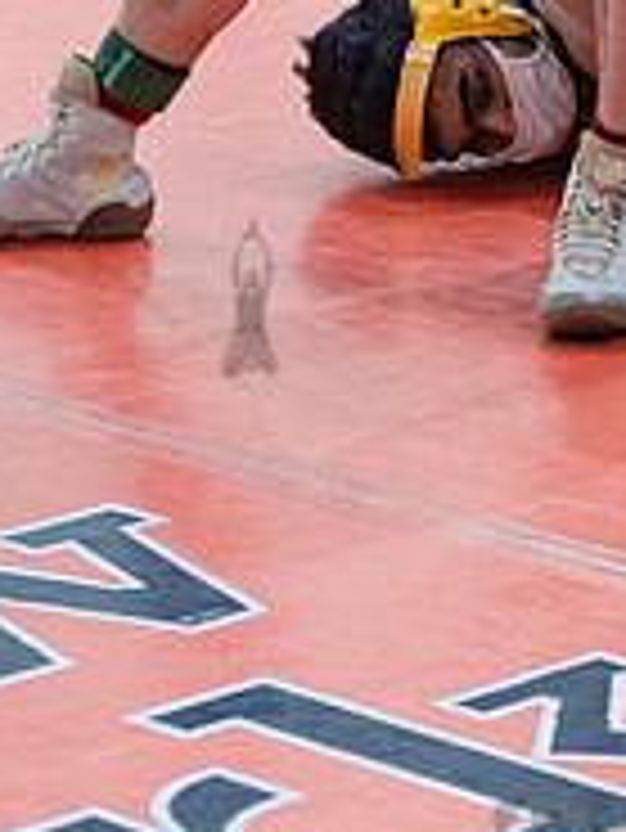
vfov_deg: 8.2
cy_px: 79
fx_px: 5804
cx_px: 829
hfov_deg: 6.1
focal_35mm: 241
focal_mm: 80
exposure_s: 1/400
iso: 4000
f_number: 3.5
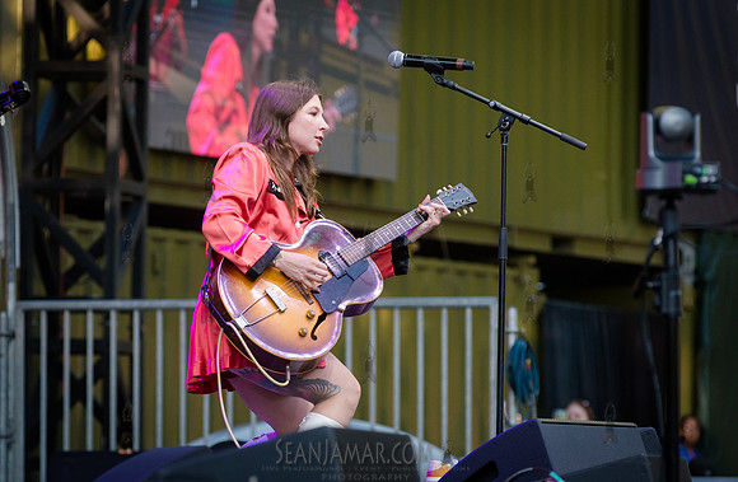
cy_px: 268
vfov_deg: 6.7
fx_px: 4125
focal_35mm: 202
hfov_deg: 10.2
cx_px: 302
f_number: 4.5
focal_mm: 170
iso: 2000
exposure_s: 1/1000
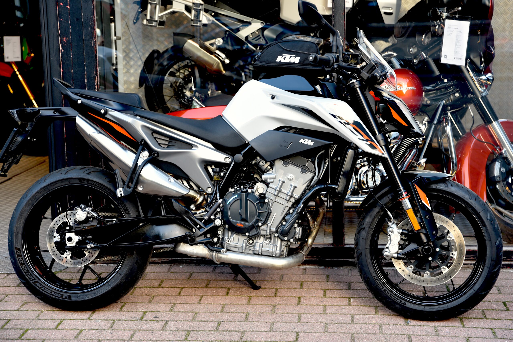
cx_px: 256
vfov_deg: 19.5
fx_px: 998
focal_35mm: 70
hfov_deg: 28.8
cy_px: 171
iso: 200
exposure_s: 1/60
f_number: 4
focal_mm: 70
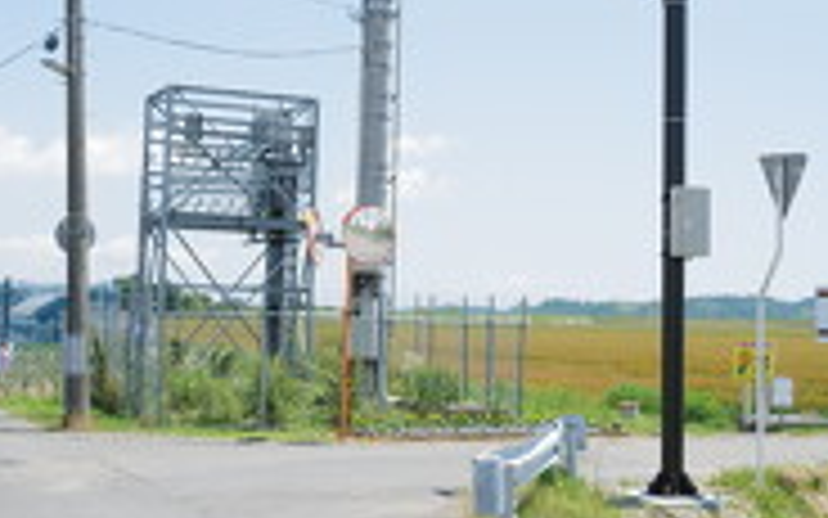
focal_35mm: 62
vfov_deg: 20.9
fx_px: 1399
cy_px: 187
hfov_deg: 32.9
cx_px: 495
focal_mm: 28
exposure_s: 1/320
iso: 100
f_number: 5
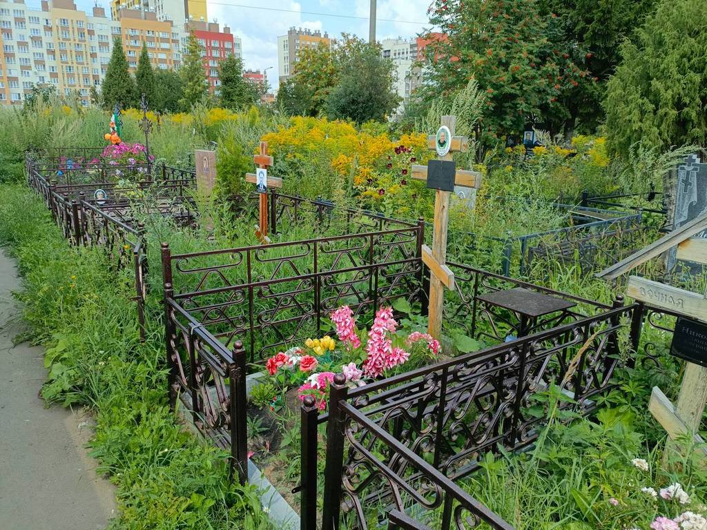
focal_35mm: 25
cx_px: 354
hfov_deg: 69.4
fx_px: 511
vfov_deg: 54.9
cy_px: 265
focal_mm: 4.76
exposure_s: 1/615
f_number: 1.69
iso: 114
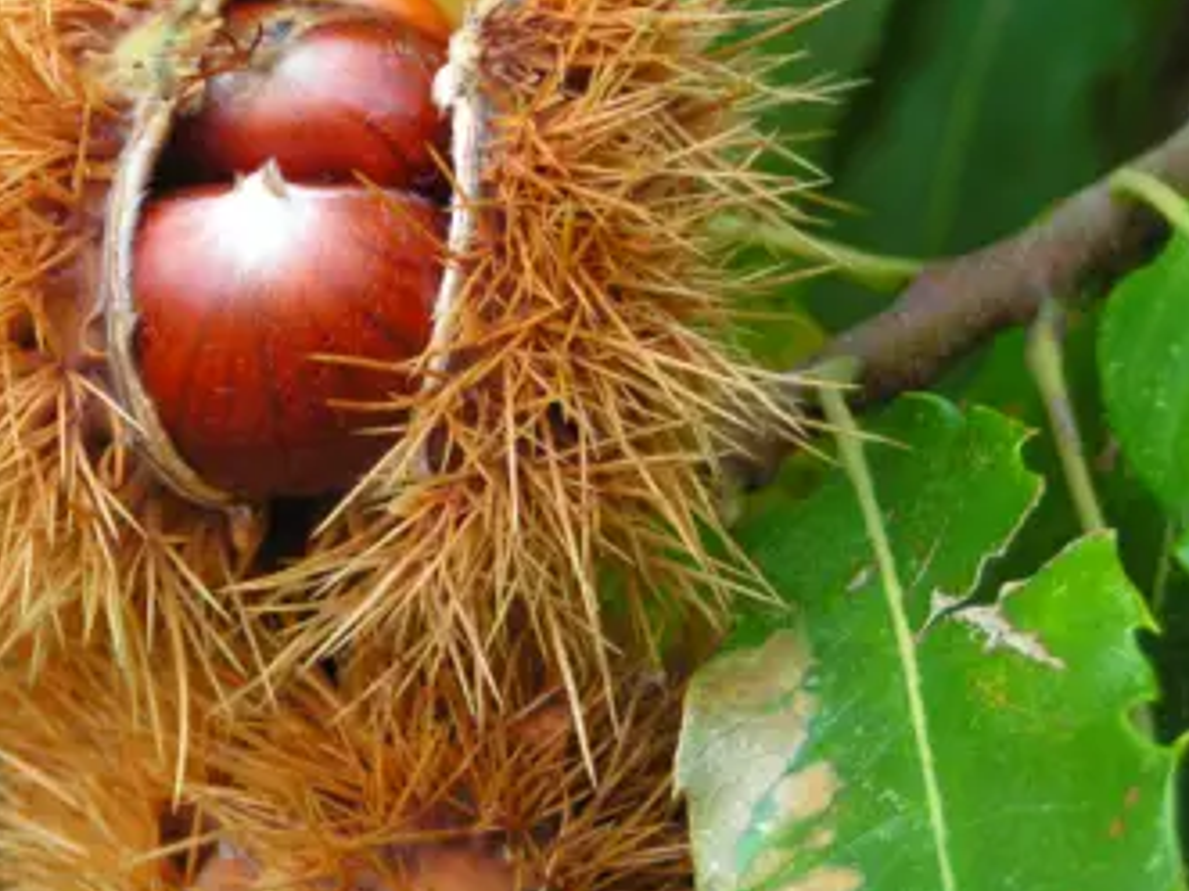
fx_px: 6524
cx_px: 257
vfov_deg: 7.8
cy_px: 198
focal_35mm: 190
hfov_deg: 10.4
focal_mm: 19.6
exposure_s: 1/100
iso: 200
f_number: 3.2
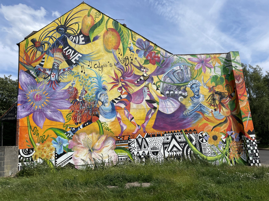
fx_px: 202
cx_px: 134
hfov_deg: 67.3
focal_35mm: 26
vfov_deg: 53.1
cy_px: 100
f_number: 1.6
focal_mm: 4.2
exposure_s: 1/4831
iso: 32
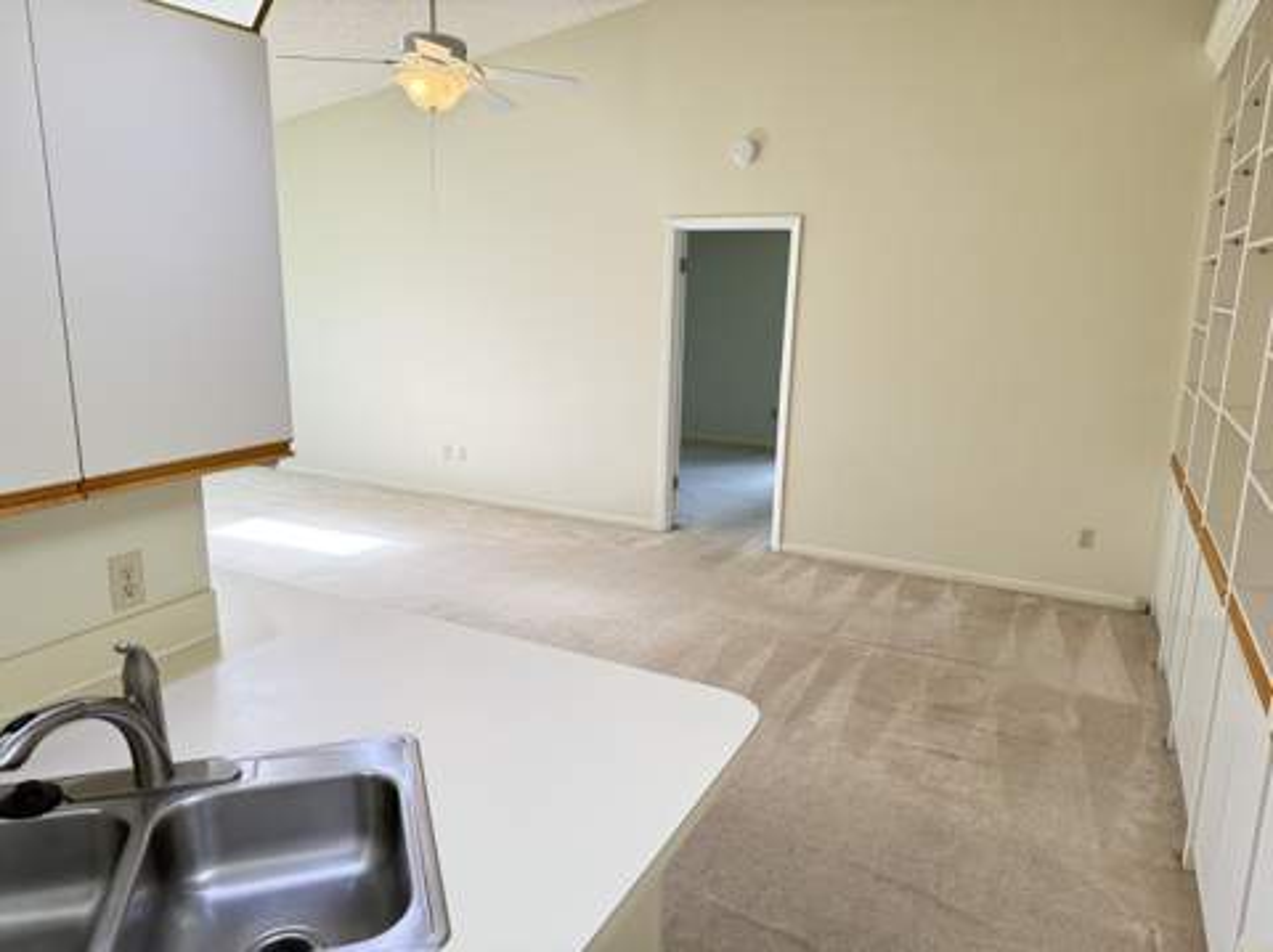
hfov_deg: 71.7
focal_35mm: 24
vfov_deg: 56.7
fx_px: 882
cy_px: 476
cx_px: 636
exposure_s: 1/120
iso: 200
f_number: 1.78
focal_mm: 6.76
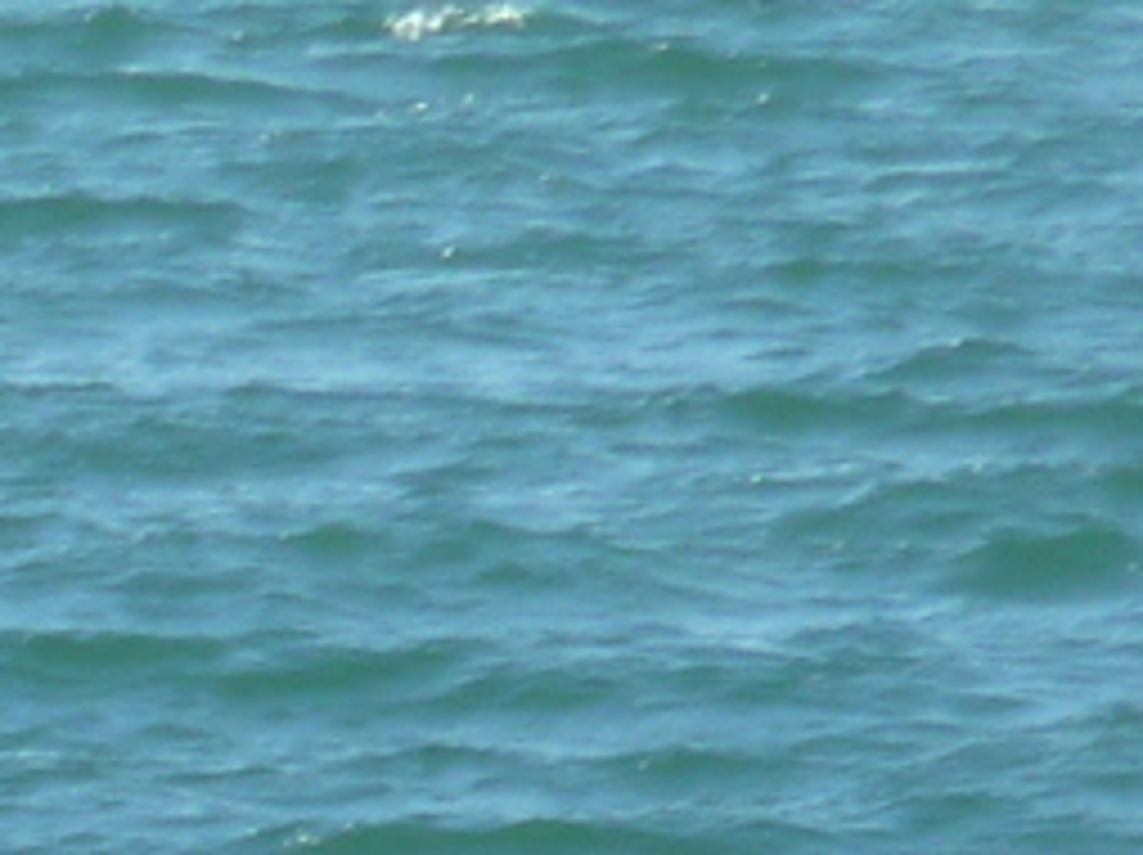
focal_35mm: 1892
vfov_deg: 0.8
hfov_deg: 1.0
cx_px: -1323
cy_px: 1431
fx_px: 62414
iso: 80
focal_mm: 49.2
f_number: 4.9
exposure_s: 1/250
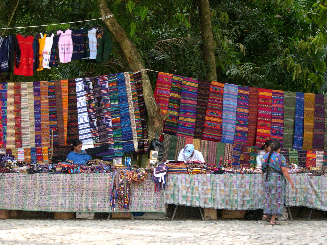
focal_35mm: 93
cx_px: 162
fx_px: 879
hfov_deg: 21.1
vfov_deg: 15.9
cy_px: 122
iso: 400
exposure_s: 1/60
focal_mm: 19.5
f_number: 4.5
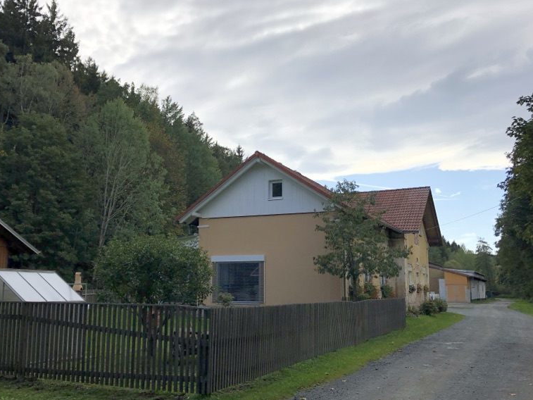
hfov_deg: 50.0
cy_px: 206
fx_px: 570
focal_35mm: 37
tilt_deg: +9.2
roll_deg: -0.5
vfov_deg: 38.7
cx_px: 232
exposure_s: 1/2404
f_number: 1.8
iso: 20
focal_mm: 3.99
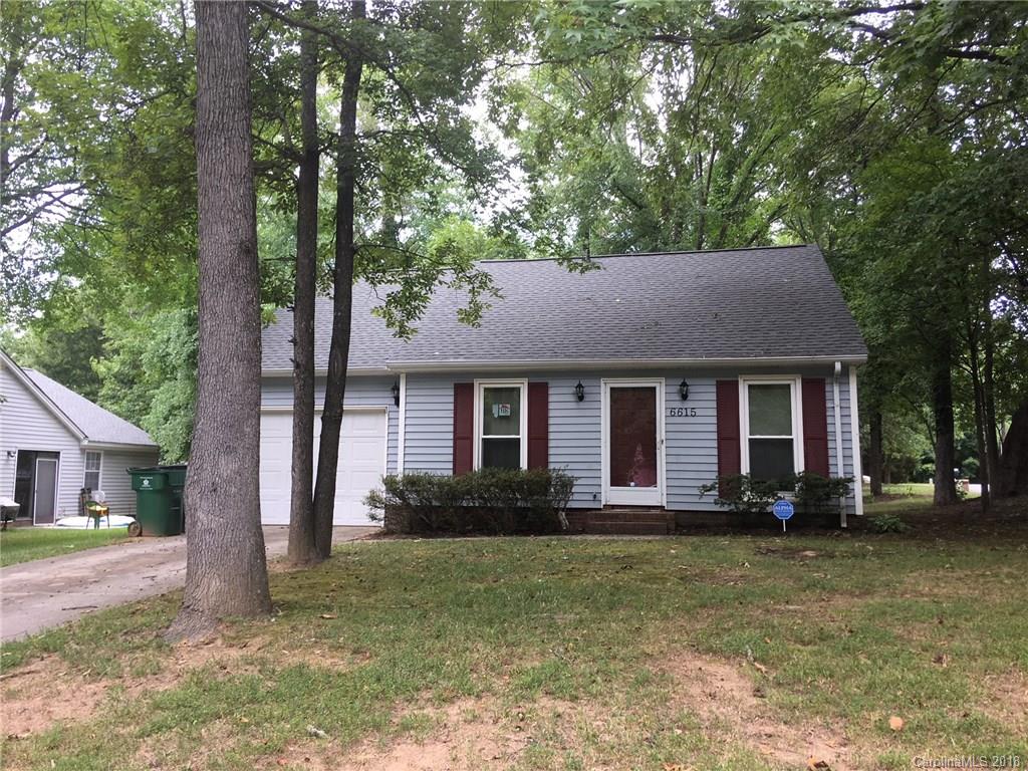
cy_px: 386
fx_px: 861
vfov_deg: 48.2
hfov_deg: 61.7
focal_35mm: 29
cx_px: 514
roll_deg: -1.0
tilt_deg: +9.0
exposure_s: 1/120
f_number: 2.2
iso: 25
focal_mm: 4.15
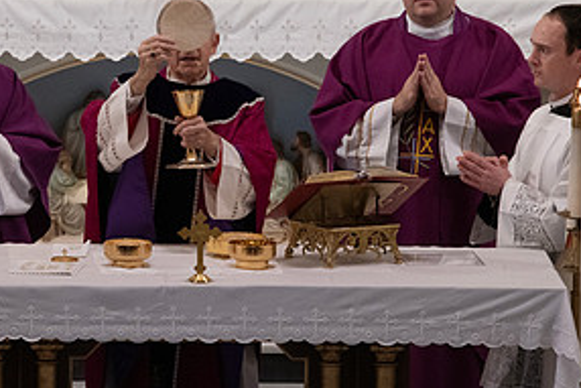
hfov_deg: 4.1
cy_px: 186
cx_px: 191
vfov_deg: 2.7
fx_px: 8186
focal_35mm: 507
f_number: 9
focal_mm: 250
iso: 4000
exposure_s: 1/100
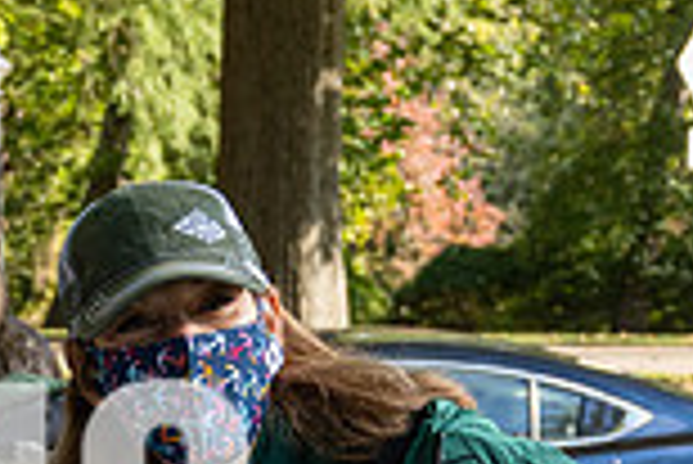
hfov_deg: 17.4
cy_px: 592
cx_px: -90
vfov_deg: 11.8
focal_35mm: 113
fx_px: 2177
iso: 320
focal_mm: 30
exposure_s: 1/500
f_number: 4
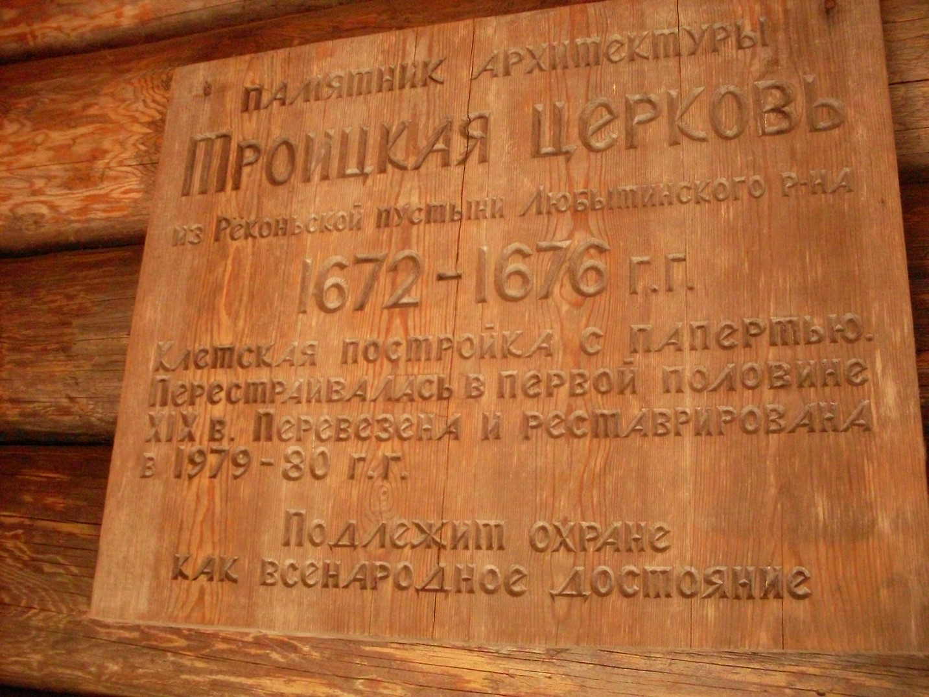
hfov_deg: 49.0
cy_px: 348
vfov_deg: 37.7
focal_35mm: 38
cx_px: 464
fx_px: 1020
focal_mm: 6.3
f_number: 2.8
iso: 400
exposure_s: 1/125
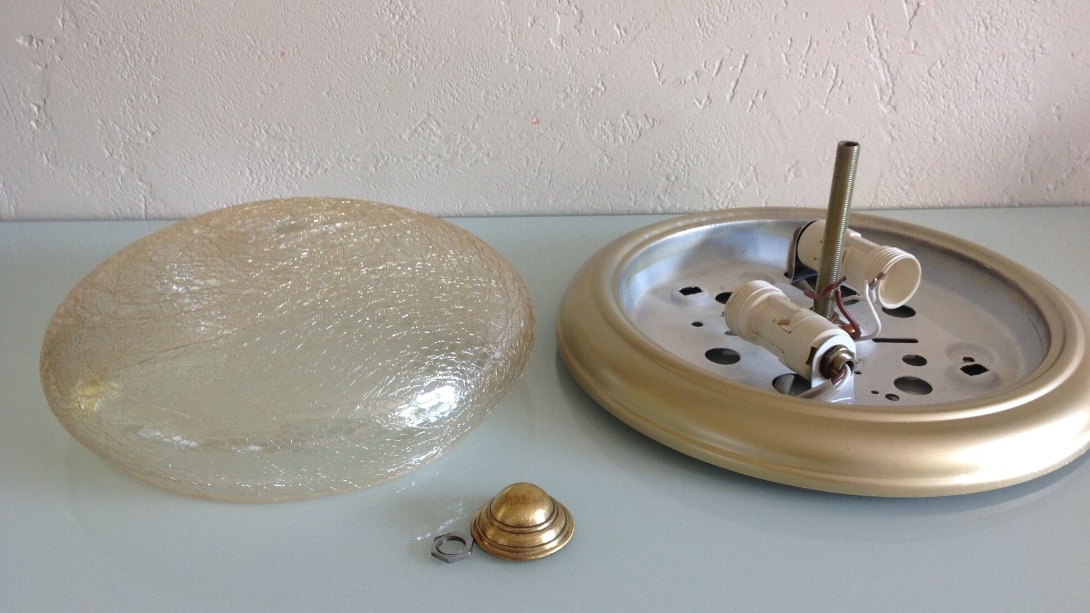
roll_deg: +0.4
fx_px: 1127
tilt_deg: -24.9
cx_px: 546
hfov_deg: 51.6
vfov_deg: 30.4
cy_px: 288
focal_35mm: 39
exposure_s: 1/17
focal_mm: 4.28
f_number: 2.4
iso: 50
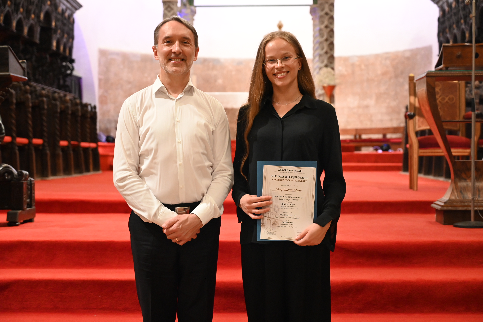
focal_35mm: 59
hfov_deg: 33.9
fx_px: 792
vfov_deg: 23.0
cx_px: 242
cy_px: 161
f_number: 4
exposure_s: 1/60
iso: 4000
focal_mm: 59
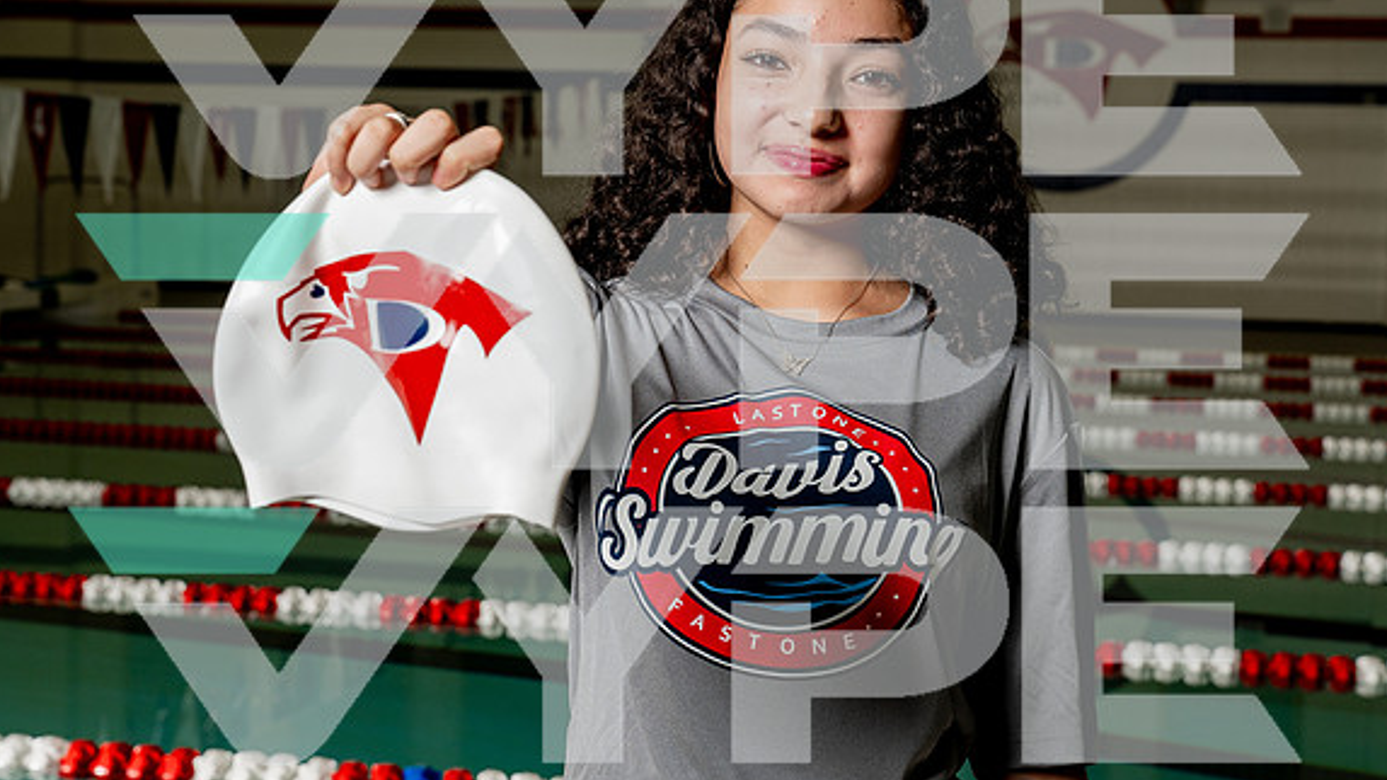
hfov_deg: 31.0
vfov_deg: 17.7
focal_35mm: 68
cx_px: 692
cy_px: 343
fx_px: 2500
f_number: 7.1
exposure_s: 1/250
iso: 320
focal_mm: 60
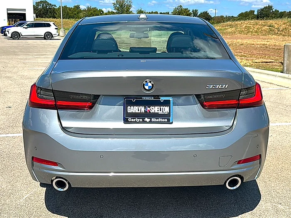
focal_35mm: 39
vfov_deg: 36.8
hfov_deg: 47.9
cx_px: 146
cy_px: 109
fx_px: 328
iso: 80
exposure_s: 1/6667
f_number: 1.78
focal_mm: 6.86
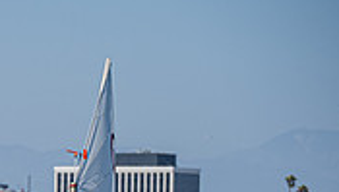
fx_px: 4897
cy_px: 405
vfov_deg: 2.2
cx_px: -341
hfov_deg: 3.9
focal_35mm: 544
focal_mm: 125
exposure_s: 1/1000
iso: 250
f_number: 6.7
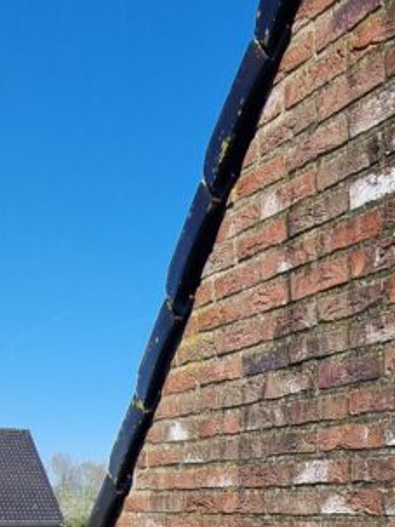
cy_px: 619
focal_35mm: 44
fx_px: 670
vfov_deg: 34.9
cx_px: 418
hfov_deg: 30.0
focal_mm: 2.2
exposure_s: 1/1492
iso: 50
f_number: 2.2
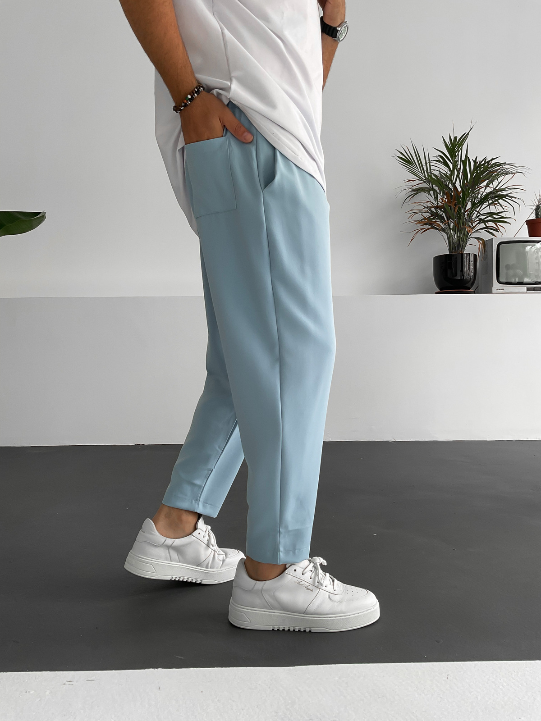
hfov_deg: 48.2
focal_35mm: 29
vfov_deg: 61.7
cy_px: 360
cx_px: 270
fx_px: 604
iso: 32
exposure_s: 1/120
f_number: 1.8
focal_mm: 3
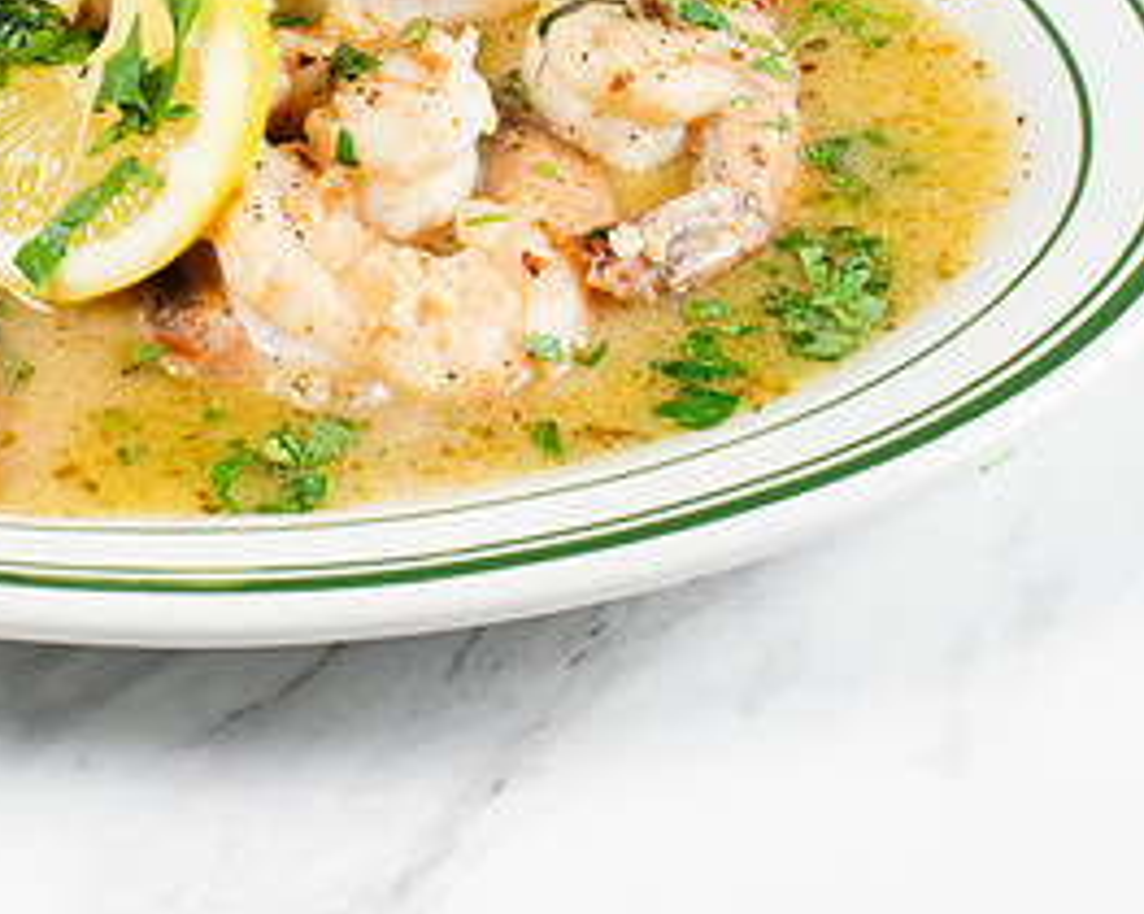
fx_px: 4263
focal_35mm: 126
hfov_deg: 15.2
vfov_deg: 12.1
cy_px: 38
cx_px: 168
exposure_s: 1/200
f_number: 9
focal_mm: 50
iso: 200
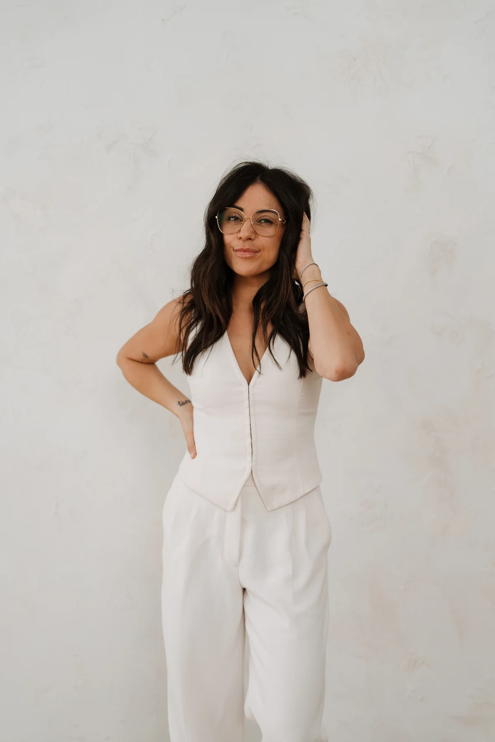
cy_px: 371
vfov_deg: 47.4
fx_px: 846
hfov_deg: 32.6
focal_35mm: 41
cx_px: 248
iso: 320
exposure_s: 1/250
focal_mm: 41
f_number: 2
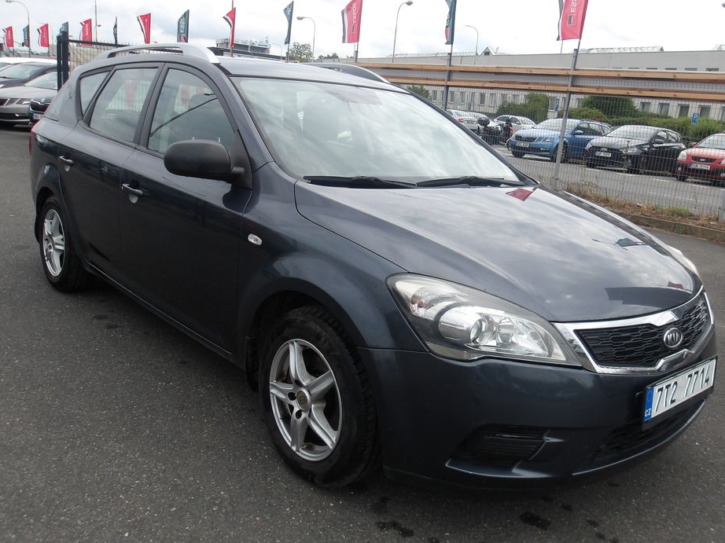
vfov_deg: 46.8
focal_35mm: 30
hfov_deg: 59.8
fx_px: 628
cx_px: 400
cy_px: 267
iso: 100
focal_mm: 4.9
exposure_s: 1/984
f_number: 3
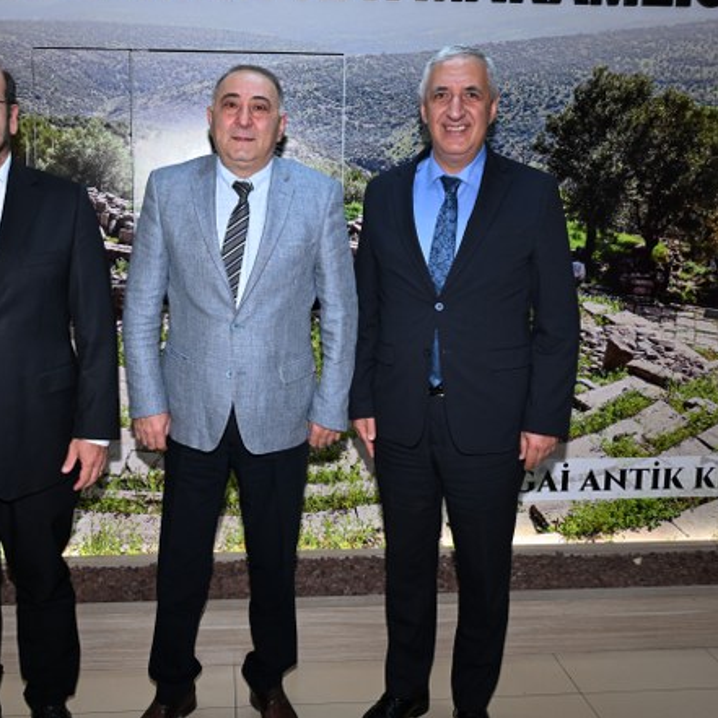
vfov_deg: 44.9
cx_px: 278
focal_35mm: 37
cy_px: 331
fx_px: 868
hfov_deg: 44.6
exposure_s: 1/60
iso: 800
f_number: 7.1
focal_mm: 24
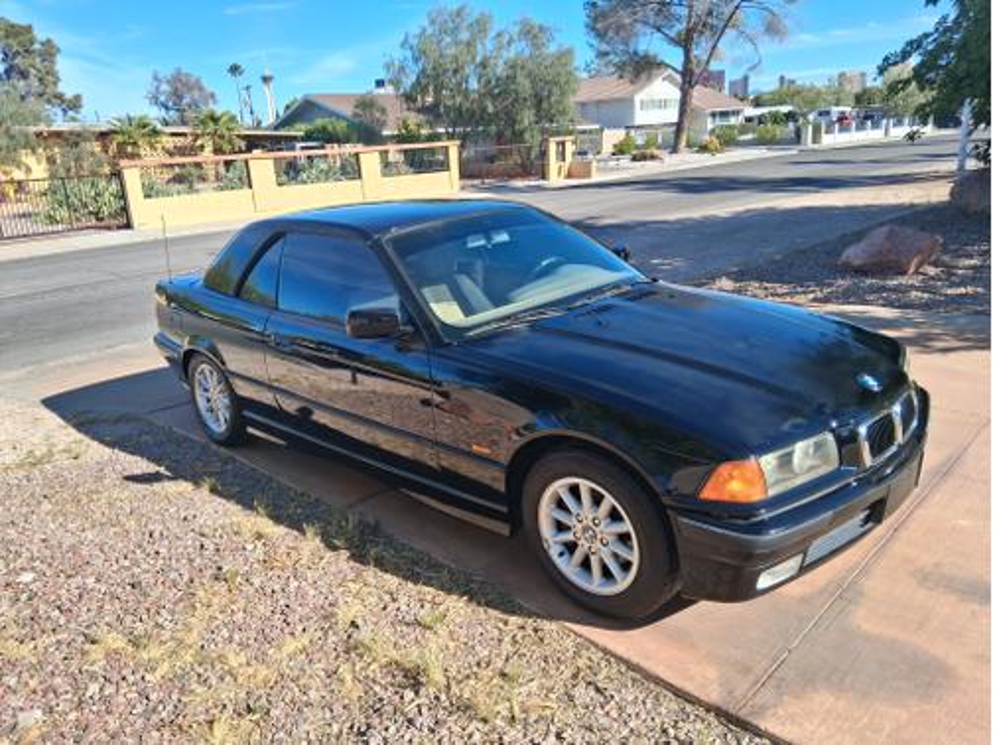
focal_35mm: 26
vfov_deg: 53.1
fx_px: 746
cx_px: 496
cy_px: 372
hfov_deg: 67.3
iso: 25
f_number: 1.8
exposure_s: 1/529
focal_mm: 3.98
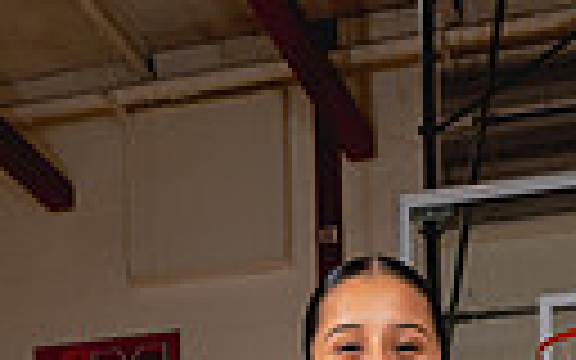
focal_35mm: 100
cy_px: 904
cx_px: 490
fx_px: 1570
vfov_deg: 10.8
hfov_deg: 20.5
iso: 800
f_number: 8
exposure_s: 1/250
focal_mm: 28
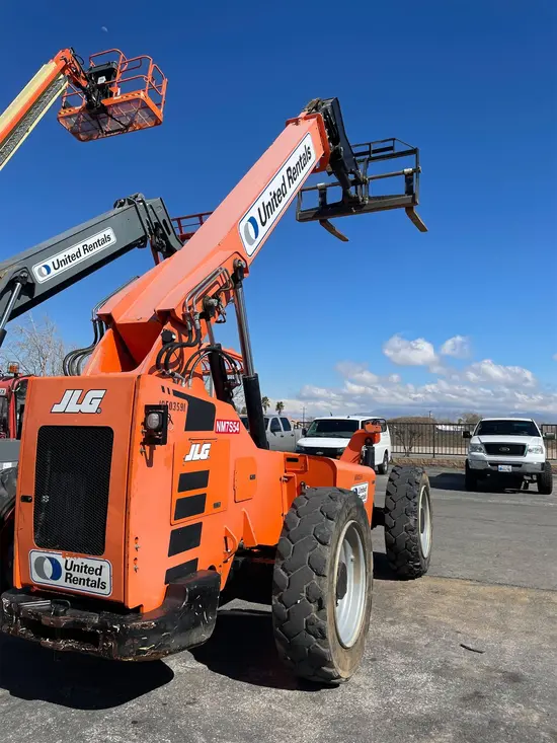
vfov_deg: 67.3
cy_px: 372
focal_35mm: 26
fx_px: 558
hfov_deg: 53.1
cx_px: 278
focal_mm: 4.2
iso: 50
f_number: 1.6
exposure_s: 1/6897
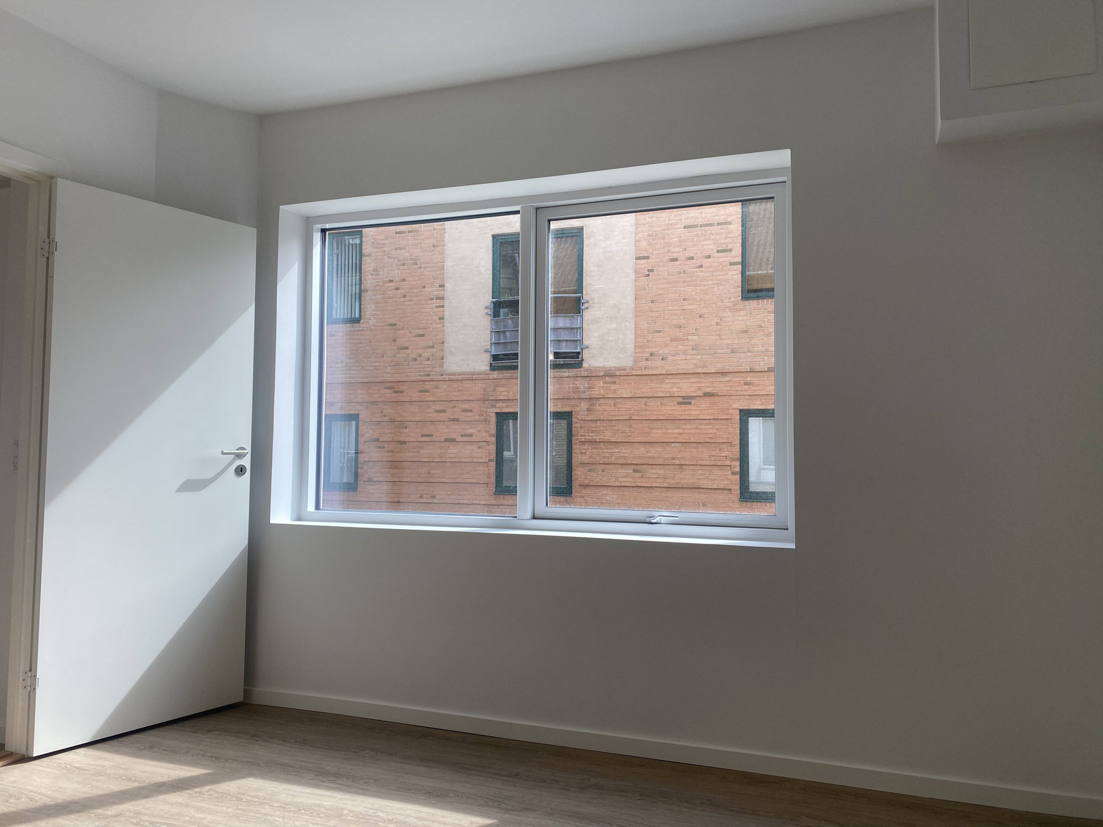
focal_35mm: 26
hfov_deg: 67.3
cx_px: 552
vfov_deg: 53.1
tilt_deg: +5.1
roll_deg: -0.9
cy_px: 414
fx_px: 828
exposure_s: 1/456
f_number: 1.8
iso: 32
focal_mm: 4.25
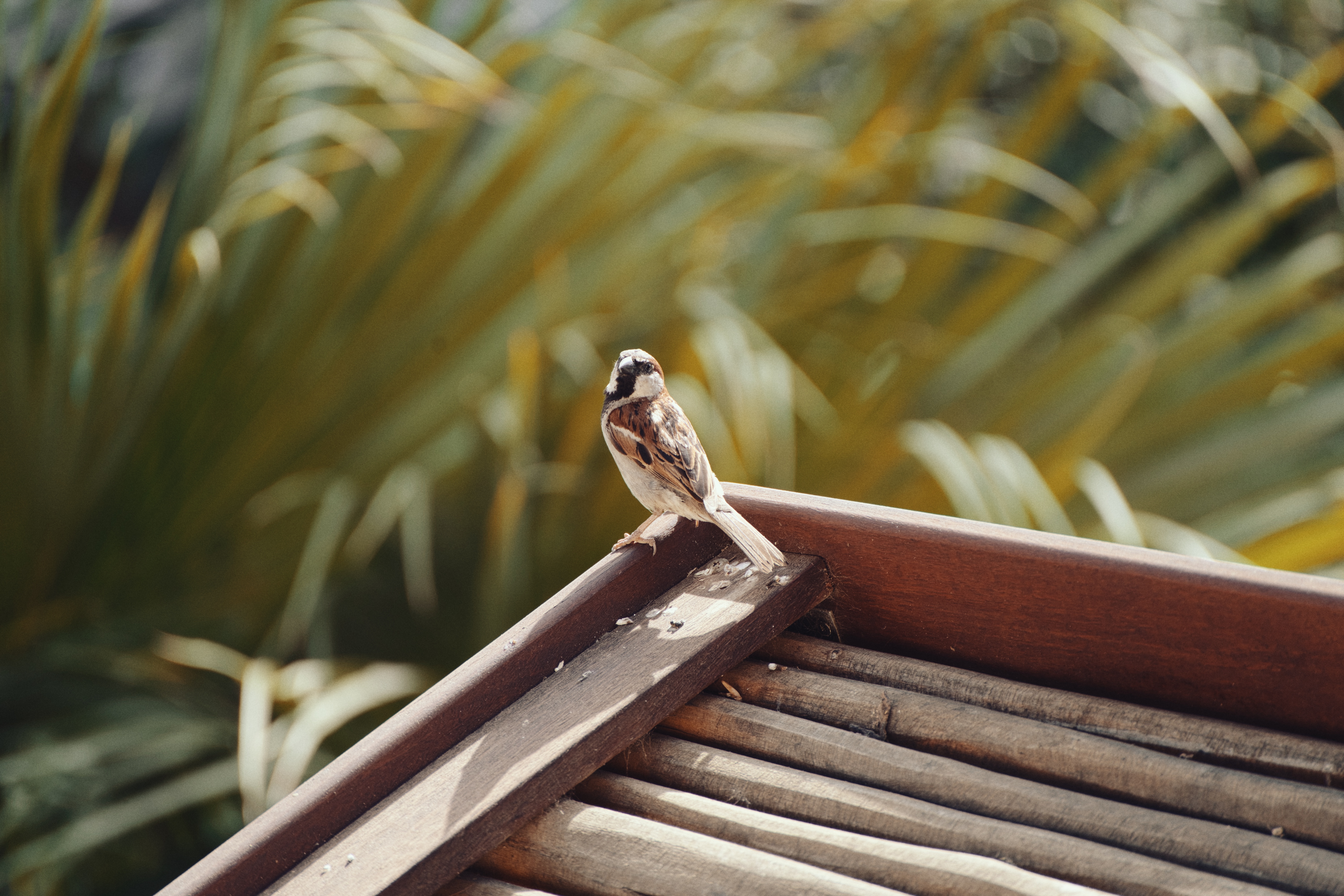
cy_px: 448
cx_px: 672
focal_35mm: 300
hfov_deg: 6.9
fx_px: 11199
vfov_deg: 4.6
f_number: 6.3
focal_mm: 300
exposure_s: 1/320
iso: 500
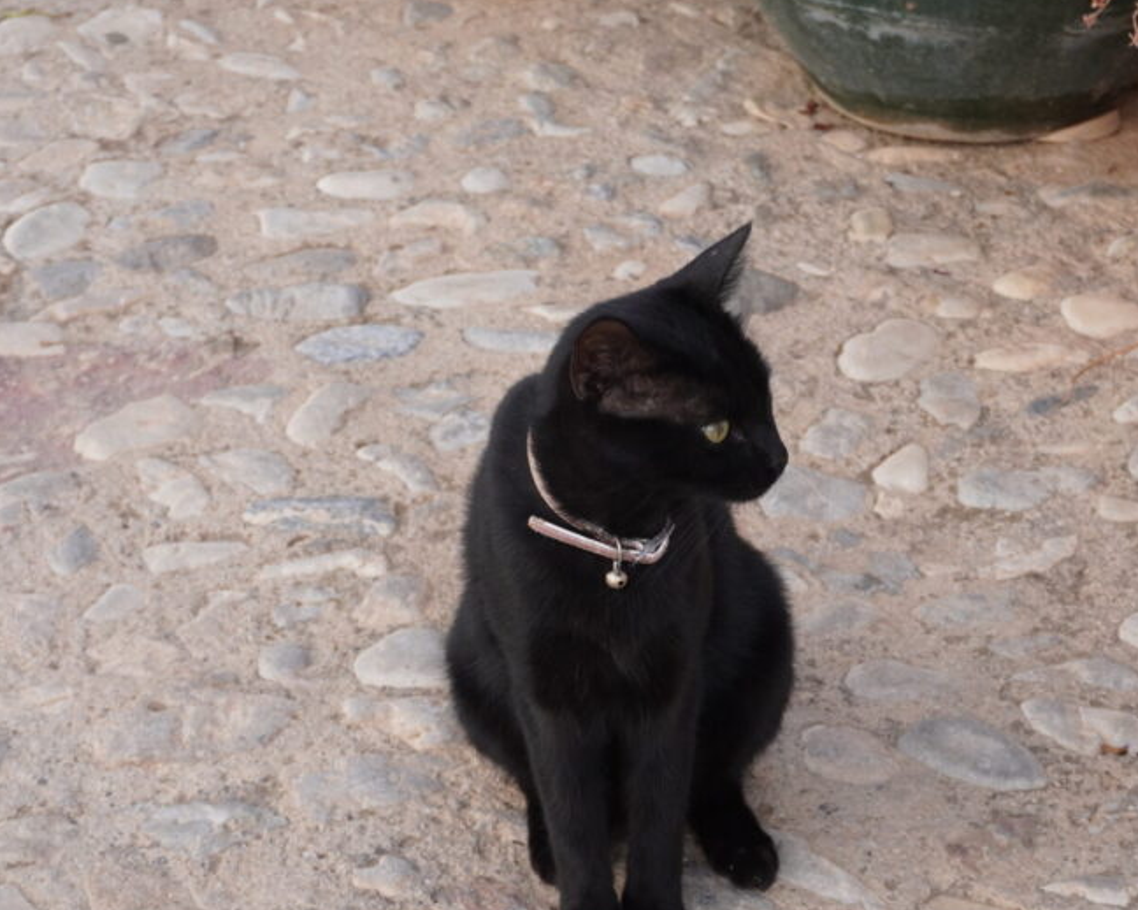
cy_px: 505
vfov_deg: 17.3
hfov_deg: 21.5
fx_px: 2997
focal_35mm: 89
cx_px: 639
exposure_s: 1/250
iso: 200
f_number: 7.1
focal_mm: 40
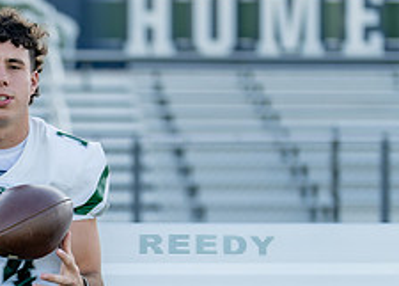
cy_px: 260
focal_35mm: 167
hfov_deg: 11.9
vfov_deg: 8.6
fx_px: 1894
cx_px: 19
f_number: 1.2
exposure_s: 1/2500
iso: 100
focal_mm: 50
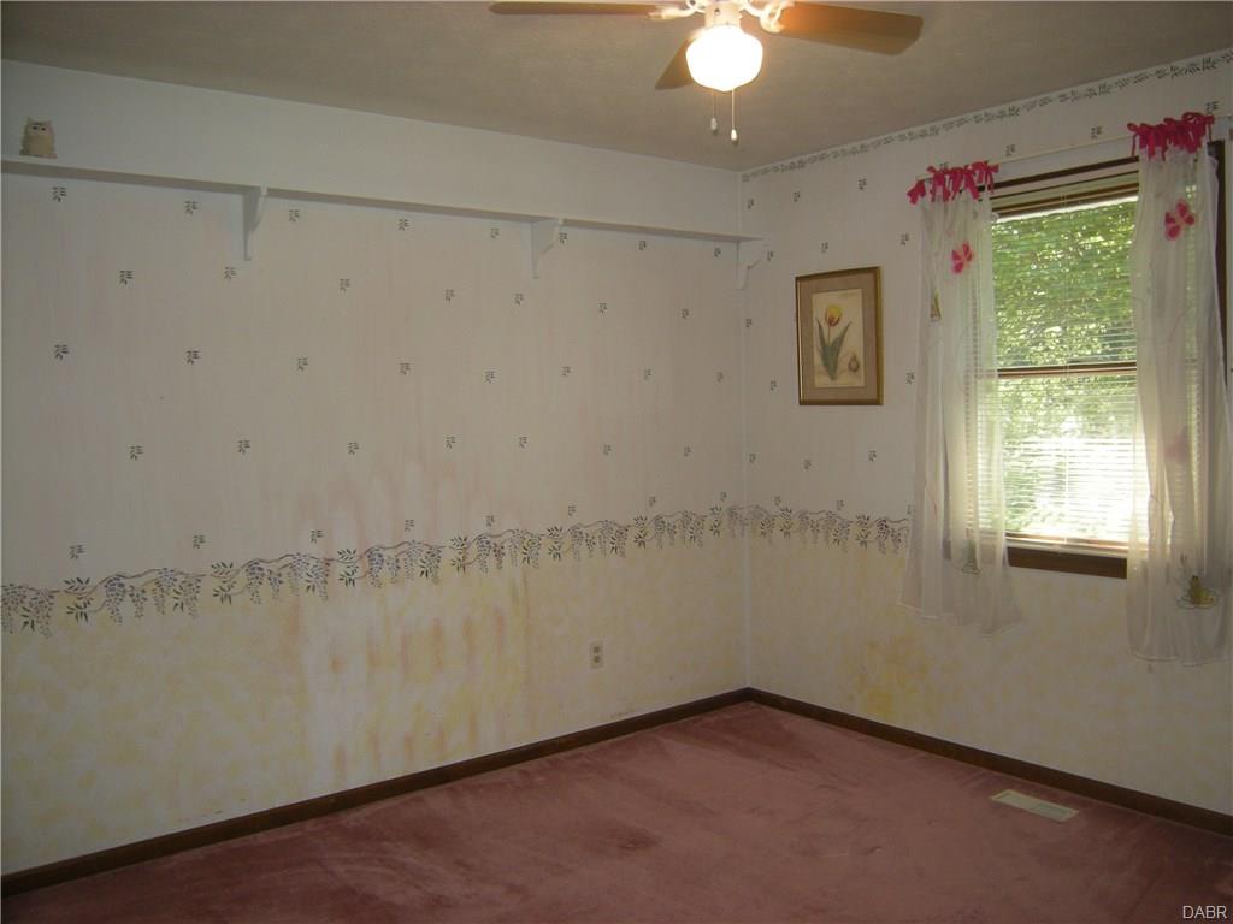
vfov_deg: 49.7
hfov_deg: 63.4
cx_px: 616
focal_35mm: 28
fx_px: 997
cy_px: 462
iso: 82
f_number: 2.8
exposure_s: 1/56
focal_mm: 4.7
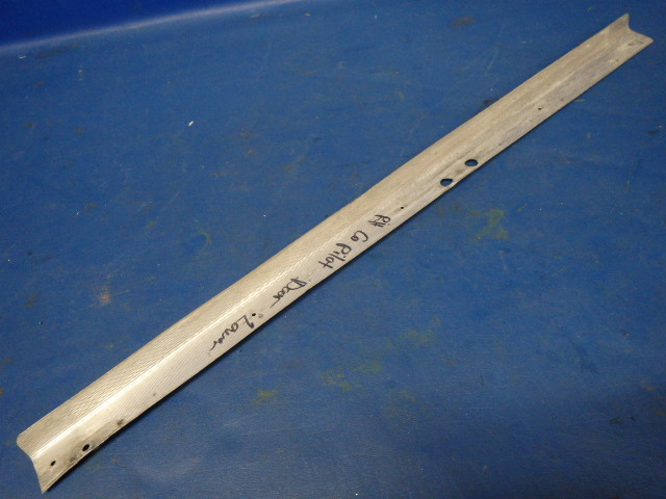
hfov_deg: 63.4
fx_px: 539
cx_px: 333
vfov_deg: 49.7
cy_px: 250
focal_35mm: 28
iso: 640
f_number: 3.9
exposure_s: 1/30
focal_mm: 5
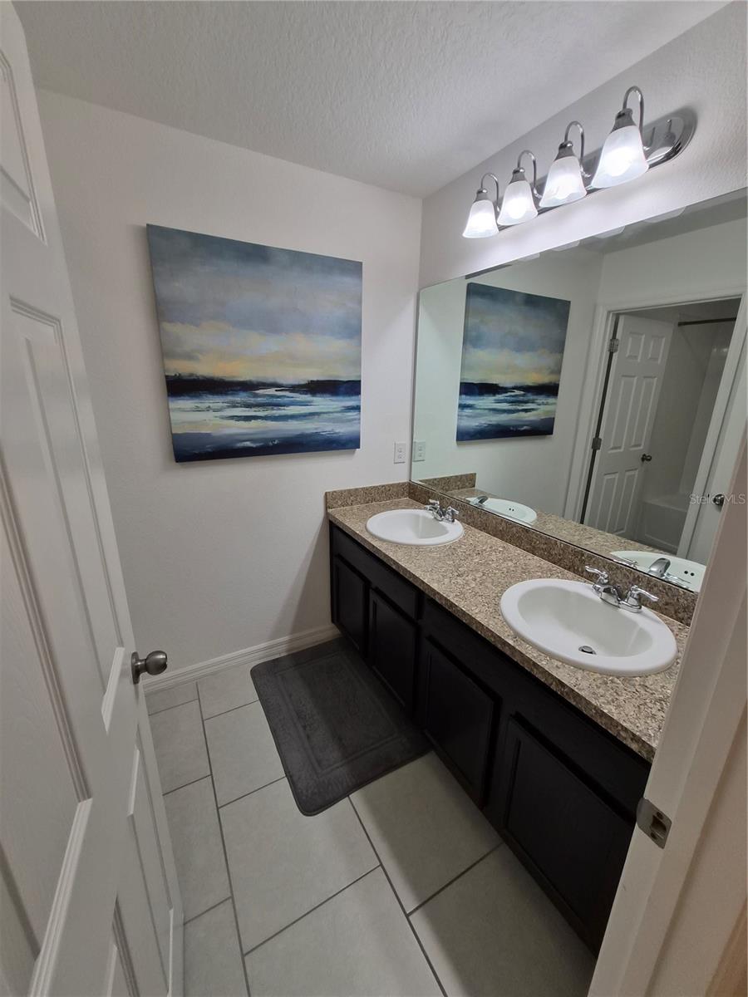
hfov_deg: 89.9
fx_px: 375
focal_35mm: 13
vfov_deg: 106.2
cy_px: 498
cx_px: 374
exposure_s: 1/60
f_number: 2.2
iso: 64
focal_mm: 1.7
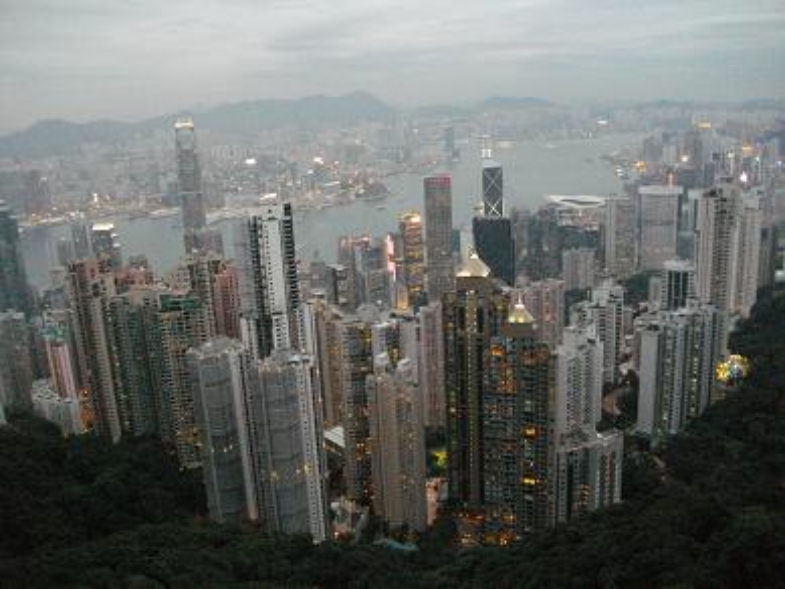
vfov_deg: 44.2
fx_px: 726
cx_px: 392
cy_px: 294
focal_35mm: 32
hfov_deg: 56.8
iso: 800
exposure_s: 1/40
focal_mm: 5.7
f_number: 2.9
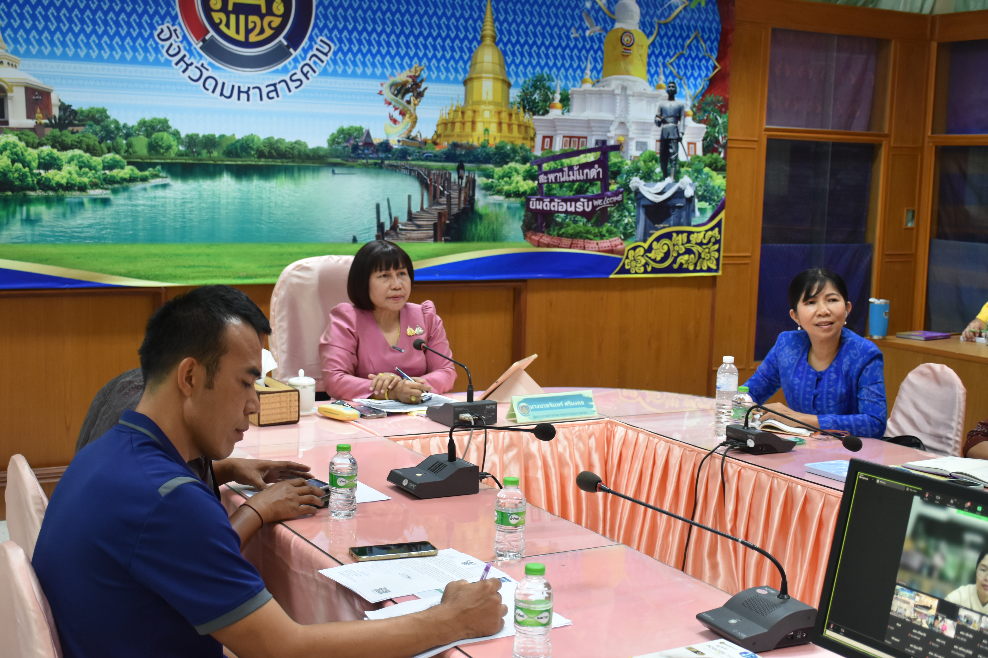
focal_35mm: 48
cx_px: 494
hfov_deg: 41.1
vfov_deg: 28.1
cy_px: 329
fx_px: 1317
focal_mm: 32
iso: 800
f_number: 4
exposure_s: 1/50
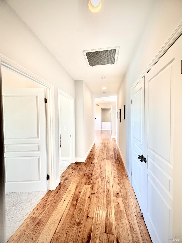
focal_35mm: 14
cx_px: 91
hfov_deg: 85.7
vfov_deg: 102.0
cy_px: 122
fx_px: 98
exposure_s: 1/120
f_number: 2.2
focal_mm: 2.22
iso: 200
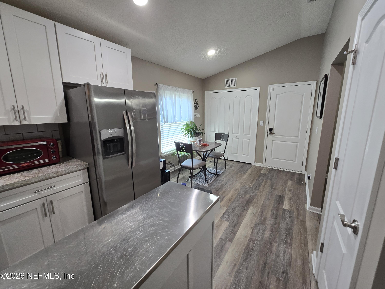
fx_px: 145
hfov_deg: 106.2
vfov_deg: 89.9
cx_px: 192
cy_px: 144
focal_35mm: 13
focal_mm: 2.2
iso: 125
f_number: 2.2
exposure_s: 1/60
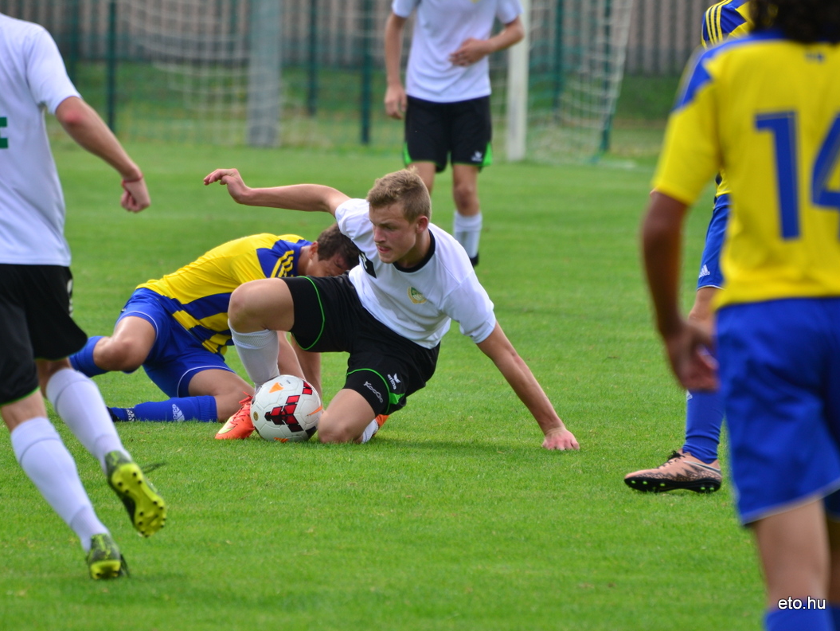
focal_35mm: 491
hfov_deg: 4.0
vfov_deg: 3.0
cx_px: 371
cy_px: 316
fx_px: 11919
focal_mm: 300
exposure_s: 1/500
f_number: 5.6
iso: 250
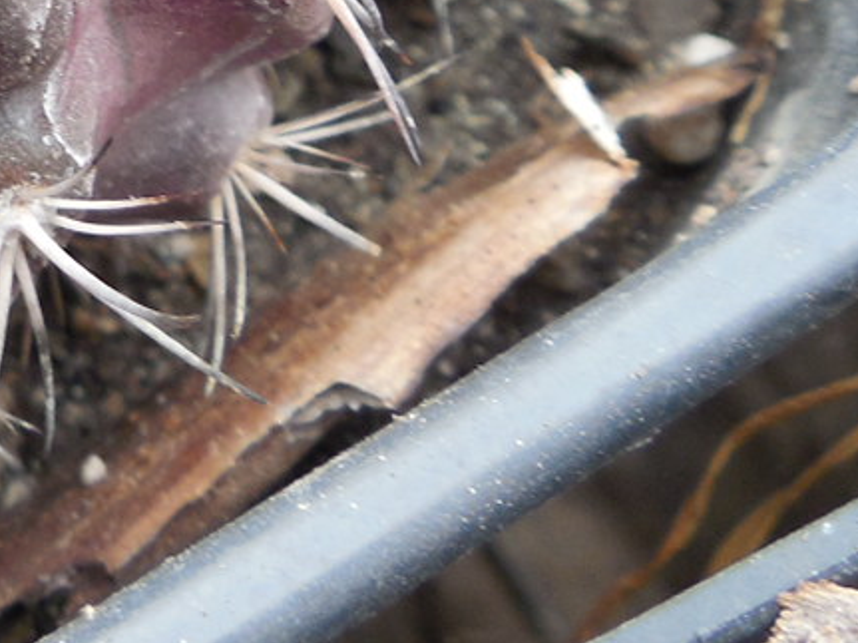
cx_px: -466
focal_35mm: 115
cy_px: -408
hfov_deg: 15.6
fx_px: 2850
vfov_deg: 12.1
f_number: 3.6
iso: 140
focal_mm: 5.6
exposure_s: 1/30
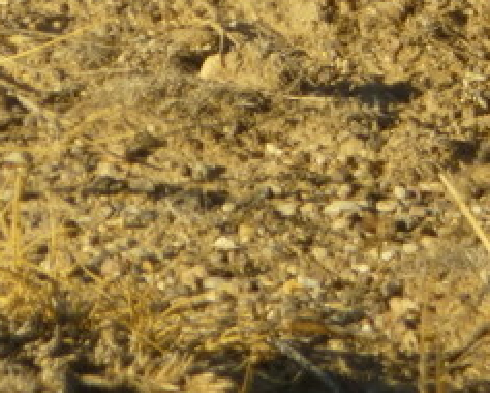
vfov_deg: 0.8
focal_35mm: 2023
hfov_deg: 1.0
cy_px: -362
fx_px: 29362
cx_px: 589
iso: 100
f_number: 6.4
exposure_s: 1/400
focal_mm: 86
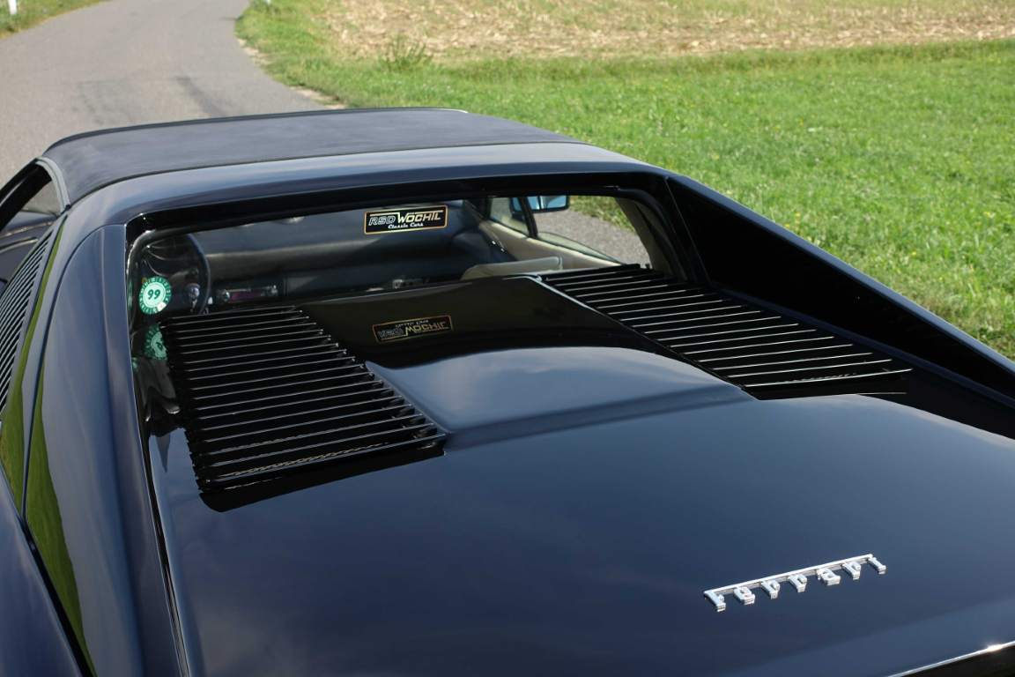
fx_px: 1325
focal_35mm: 47
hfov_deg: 41.9
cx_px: 508
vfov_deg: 28.6
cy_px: 338
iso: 125
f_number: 4
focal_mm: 17.27
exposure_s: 1/640
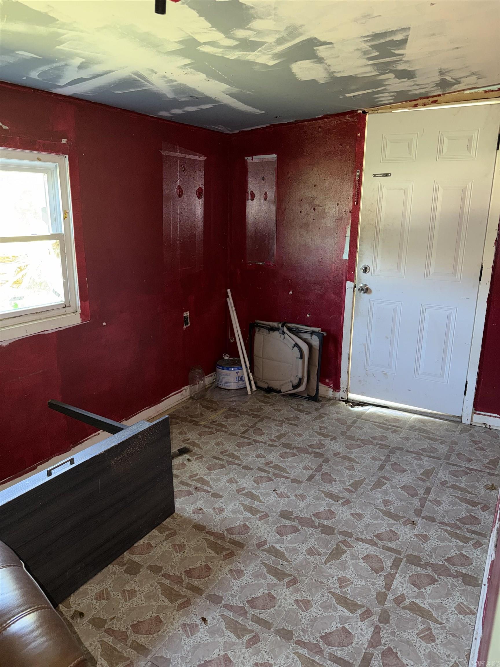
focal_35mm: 24
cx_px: 250
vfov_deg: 71.6
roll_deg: -0.3
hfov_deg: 56.8
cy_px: 334
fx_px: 462
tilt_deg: -14.7
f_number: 1.78
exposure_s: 1/17
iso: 100
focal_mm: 6.76
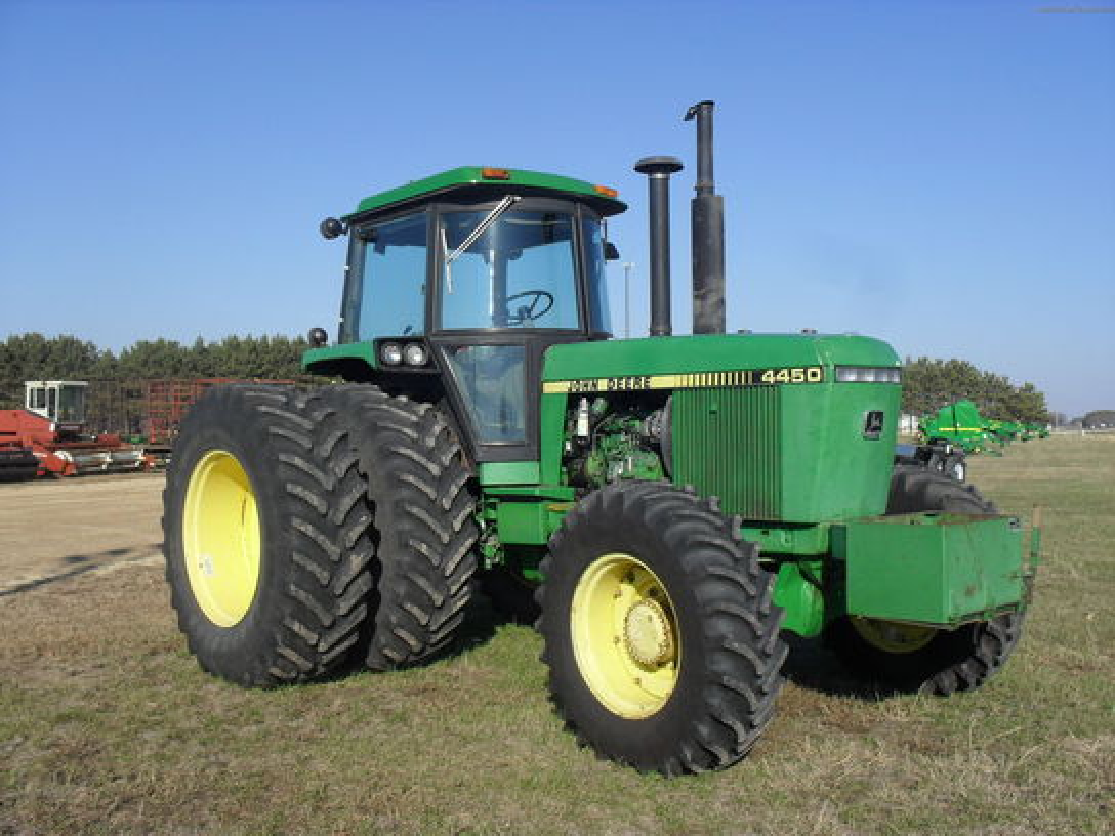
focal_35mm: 35
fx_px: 1127
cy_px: 418
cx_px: 558
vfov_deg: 40.7
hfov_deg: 52.6
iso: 100
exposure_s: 1/250
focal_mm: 6.3
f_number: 8.4
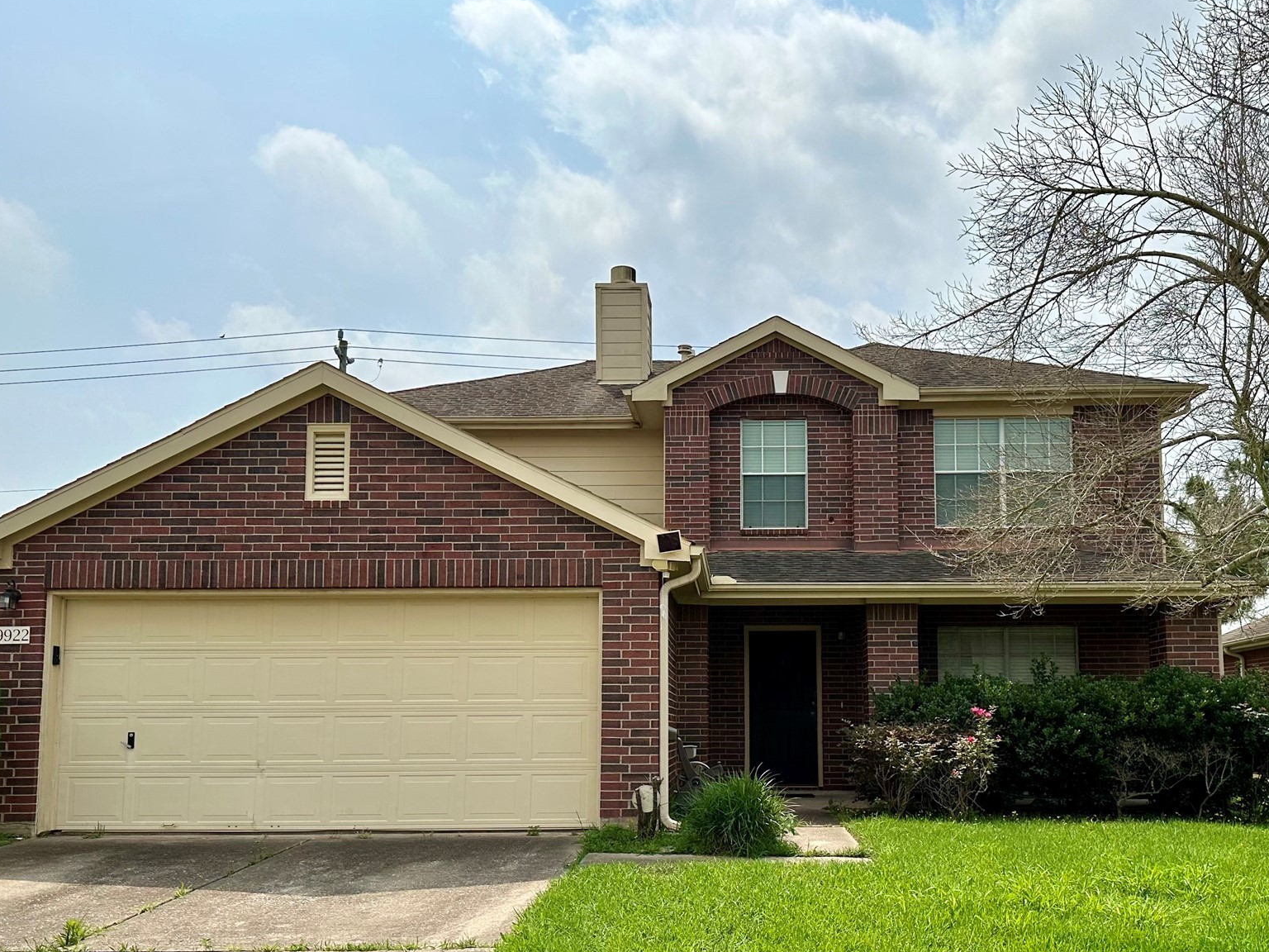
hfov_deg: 56.6
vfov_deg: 43.8
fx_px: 1173
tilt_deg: +5.4
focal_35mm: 32
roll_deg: -1.0
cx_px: 723
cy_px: 596
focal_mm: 6.86
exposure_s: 1/12048
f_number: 1.78
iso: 80
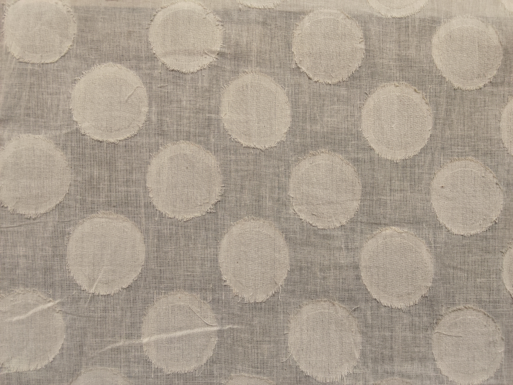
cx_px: 256
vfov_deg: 53.1
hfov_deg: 67.3
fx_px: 385
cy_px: 192
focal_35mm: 26
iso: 80
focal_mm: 2.78
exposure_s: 1/100
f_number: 2
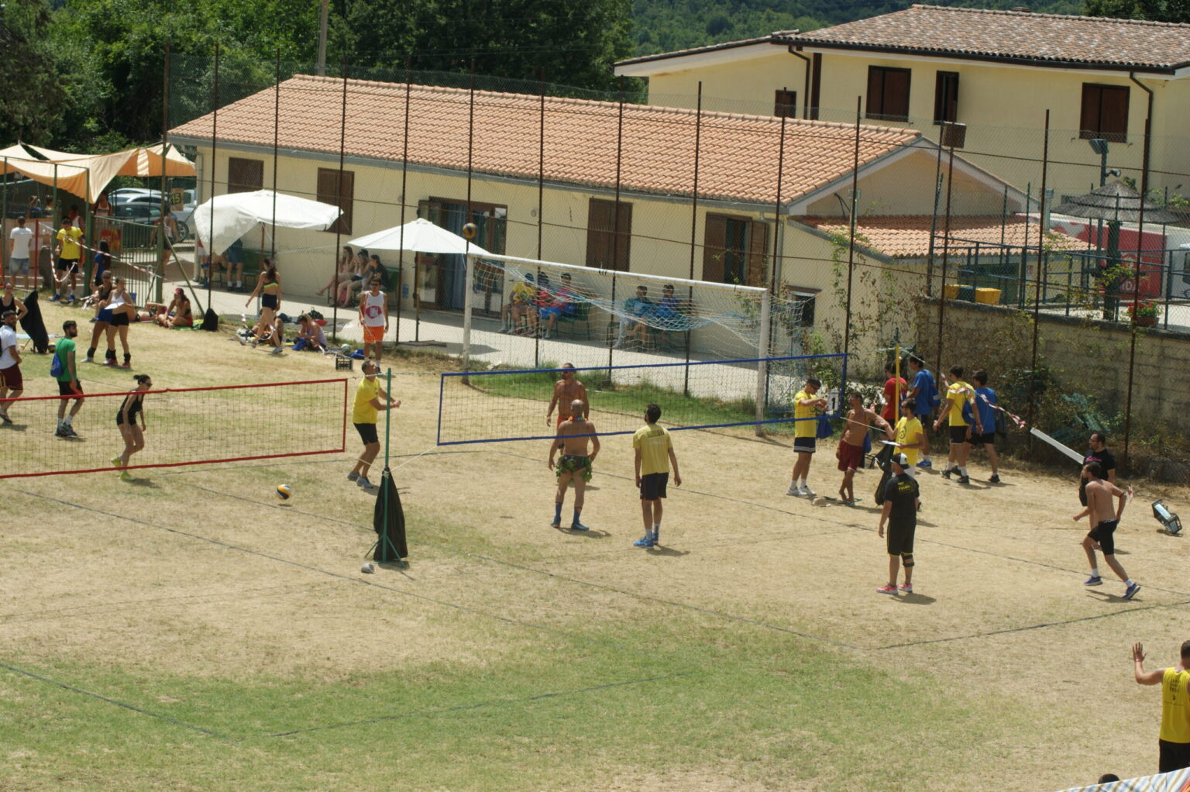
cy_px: 396
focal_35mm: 105
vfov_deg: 13.0
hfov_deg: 19.5
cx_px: 595
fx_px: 3468
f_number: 9
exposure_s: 1/200
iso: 100
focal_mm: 70
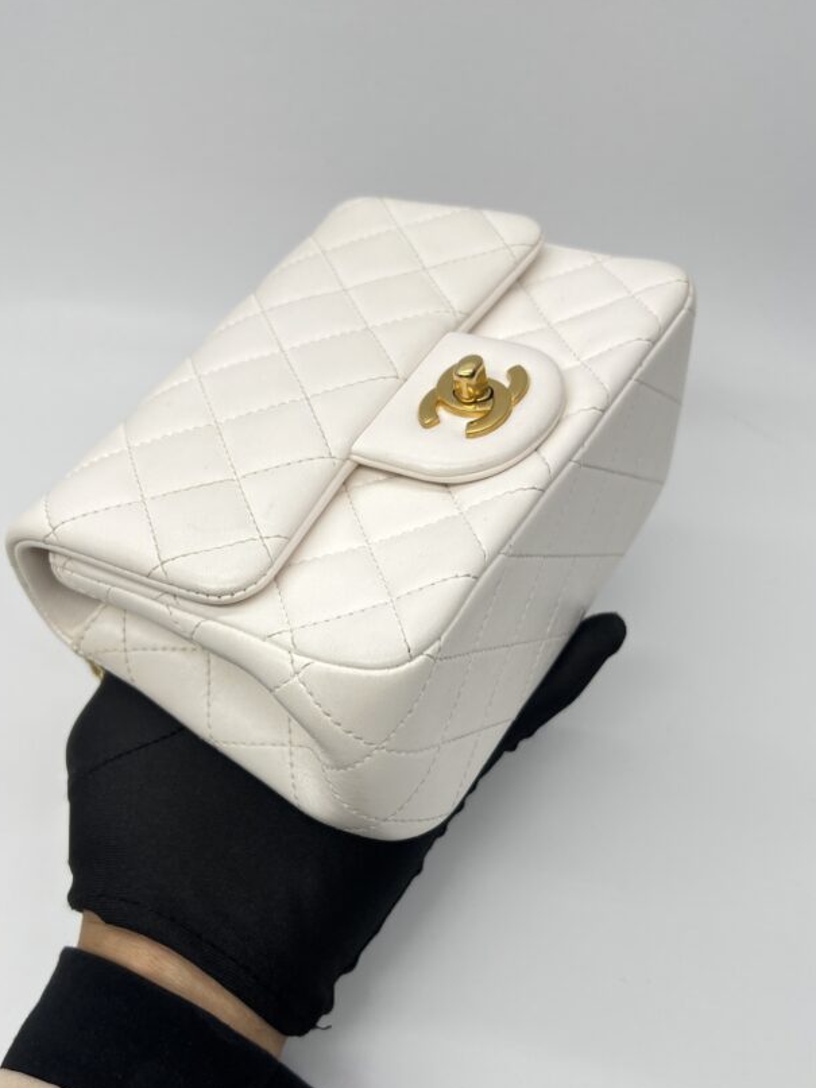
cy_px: 642
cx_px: 375
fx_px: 1037
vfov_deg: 55.0
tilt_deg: -50.3
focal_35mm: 33
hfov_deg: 42.9
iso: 40
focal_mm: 5.7
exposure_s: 1/153
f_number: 1.5
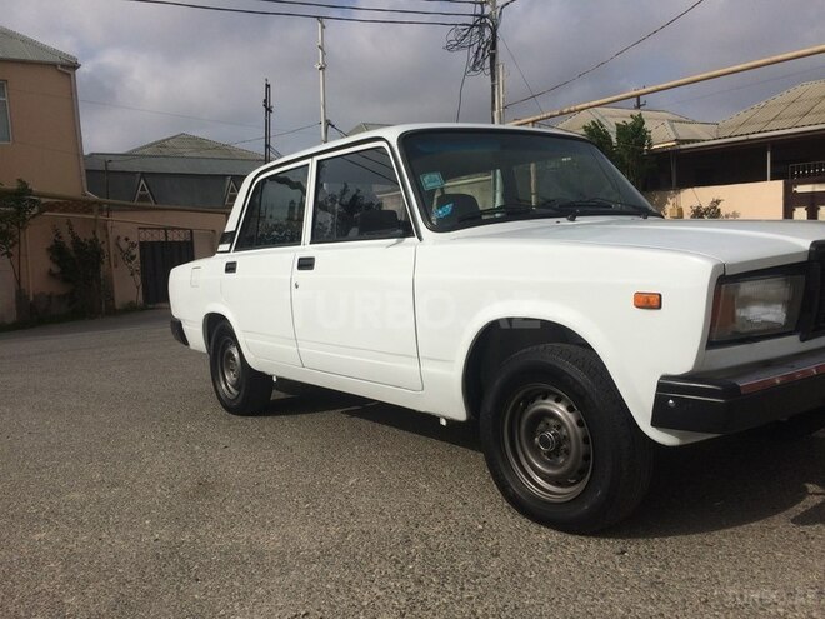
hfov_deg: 61.7
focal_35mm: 29
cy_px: 310
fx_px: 691
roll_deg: +1.5
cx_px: 412
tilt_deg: -7.8
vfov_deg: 48.2
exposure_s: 1/5128
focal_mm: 4.15
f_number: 2.2
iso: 32
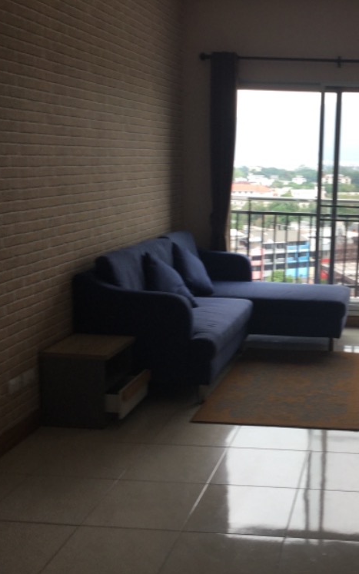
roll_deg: -5.8
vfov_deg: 45.3
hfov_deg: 27.9
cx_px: 337
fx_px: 689
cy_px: 287
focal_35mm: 44
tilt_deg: -6.3
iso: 25
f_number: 2.4
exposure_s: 1/105
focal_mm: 3.3
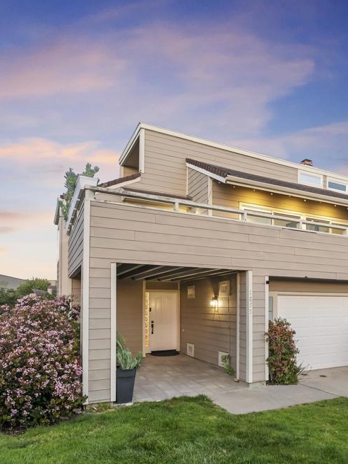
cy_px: 238
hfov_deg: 54.1
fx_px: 322
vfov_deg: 71.6
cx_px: 263
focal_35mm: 24
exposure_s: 1/3
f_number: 7.1
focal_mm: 16
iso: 800
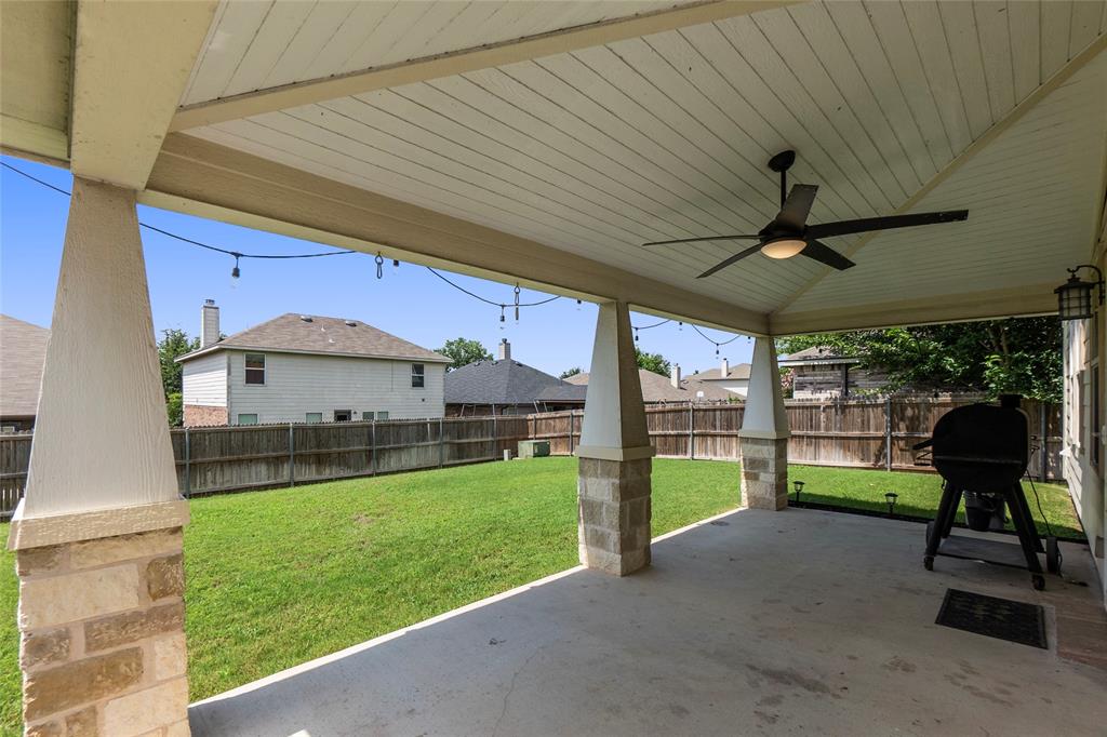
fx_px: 461
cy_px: 368
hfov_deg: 100.4
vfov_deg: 77.3
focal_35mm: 15
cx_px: 554
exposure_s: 1/1600
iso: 100
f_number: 8
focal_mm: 10
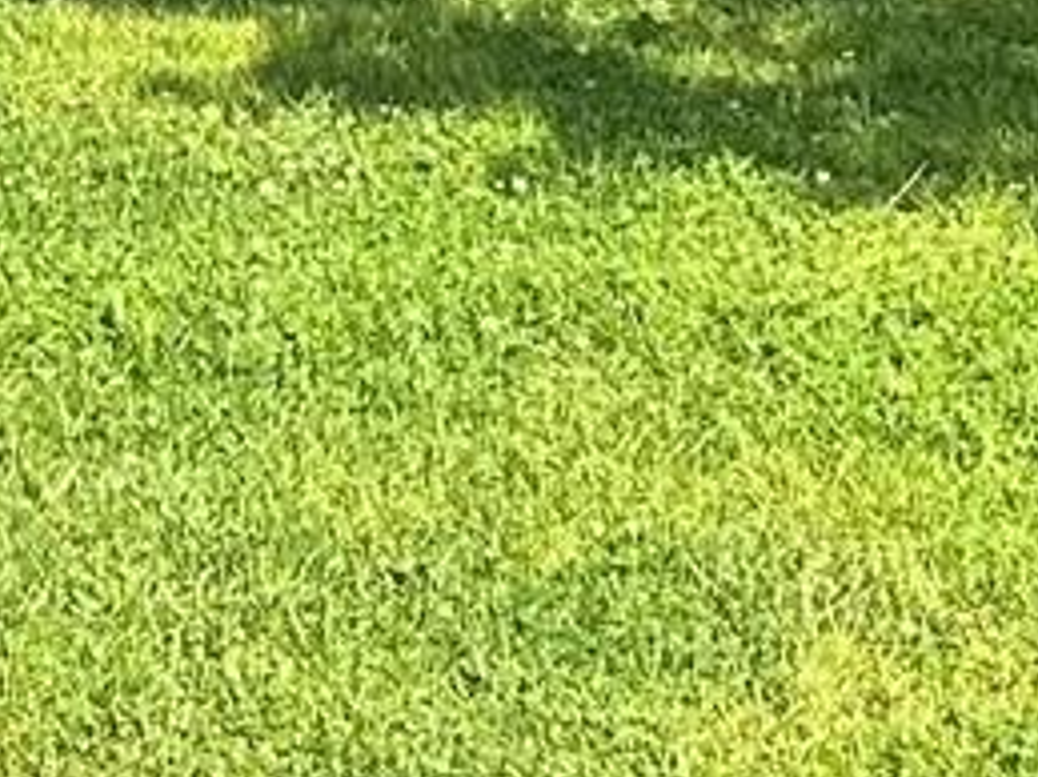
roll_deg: +0.4
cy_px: -1570
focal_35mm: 190
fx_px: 5695
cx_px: 220
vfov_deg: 7.0
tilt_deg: +2.3
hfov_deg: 10.4
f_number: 1.78
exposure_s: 1/2070
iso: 80
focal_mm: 6.86
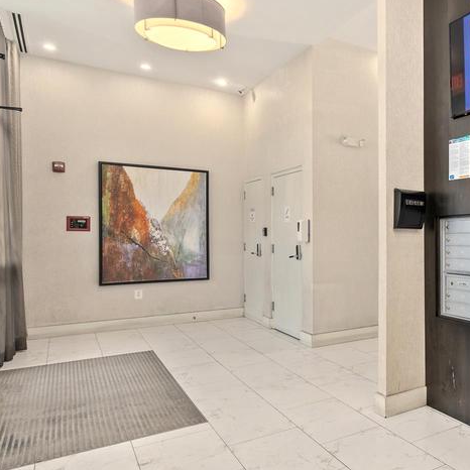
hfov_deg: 50.1
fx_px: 430
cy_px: 243
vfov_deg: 57.3
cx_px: 433
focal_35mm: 28
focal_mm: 10
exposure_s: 1.3
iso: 100
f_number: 8
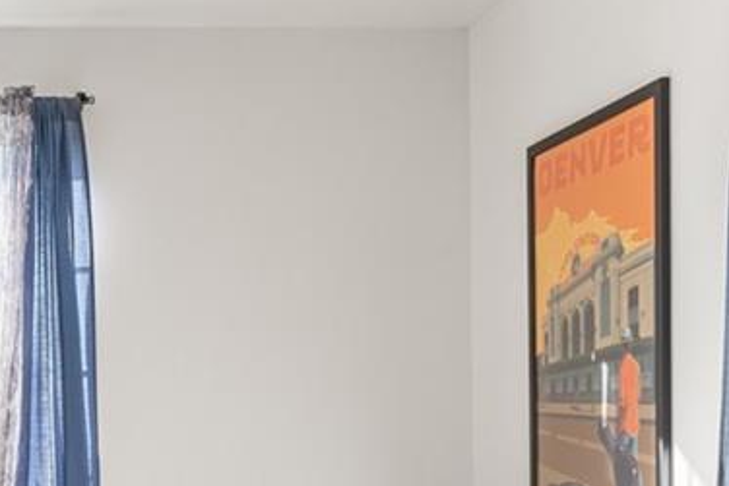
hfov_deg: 27.8
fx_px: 1377
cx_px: -14
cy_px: 464
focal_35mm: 68
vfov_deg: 19.6
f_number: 8
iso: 160
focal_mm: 16
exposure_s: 1/15
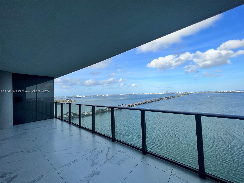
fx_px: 92
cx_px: 122
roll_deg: +2.0
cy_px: 92
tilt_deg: +2.5
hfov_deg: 106.2
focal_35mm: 13
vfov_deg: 89.9
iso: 32
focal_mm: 1.57
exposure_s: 1/1754
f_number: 1.8
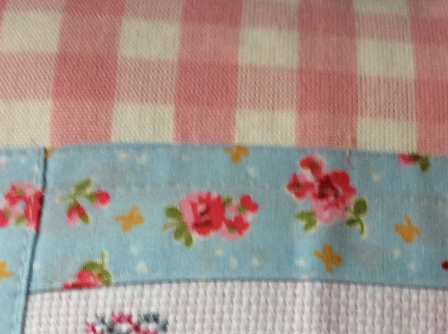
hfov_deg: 26.2
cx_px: 298
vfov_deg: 18.9
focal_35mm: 74
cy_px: 384
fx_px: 956
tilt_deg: -74.5
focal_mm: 3.3
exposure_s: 1/25
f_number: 2.4
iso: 50
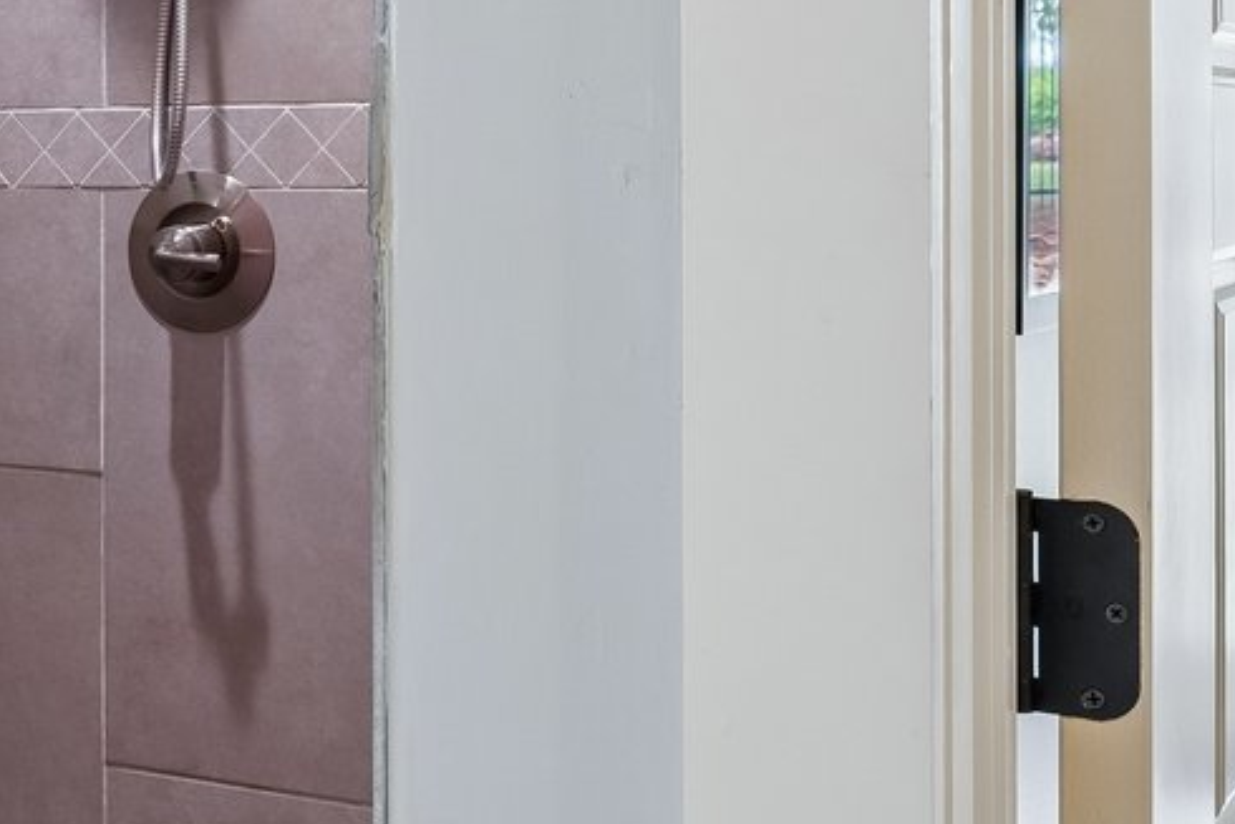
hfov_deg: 25.8
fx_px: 2436
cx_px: -207
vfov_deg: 19.0
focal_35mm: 71
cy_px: 145
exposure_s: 1/8
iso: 200
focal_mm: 17
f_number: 8
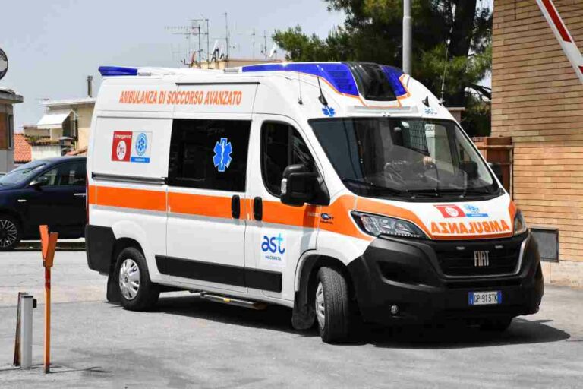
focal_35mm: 105
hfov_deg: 19.5
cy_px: 194
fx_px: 1700
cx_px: 292
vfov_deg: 13.0
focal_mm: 70
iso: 3200
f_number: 14
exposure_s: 1/3200
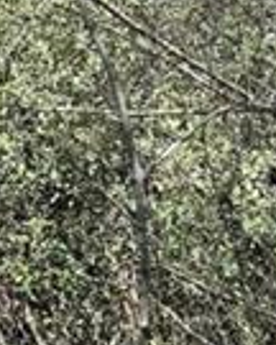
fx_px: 1358
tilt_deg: -26.3
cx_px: 437
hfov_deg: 11.1
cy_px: 912
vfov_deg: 11.2
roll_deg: +9.8
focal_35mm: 133
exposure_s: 1/700
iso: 80
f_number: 1.78
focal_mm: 6.76
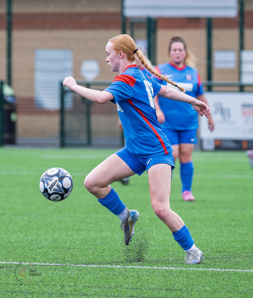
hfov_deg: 2.7
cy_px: 135
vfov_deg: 3.2
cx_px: 123
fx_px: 5324
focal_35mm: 589
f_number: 5.3
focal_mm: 290
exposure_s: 1/1600
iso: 720
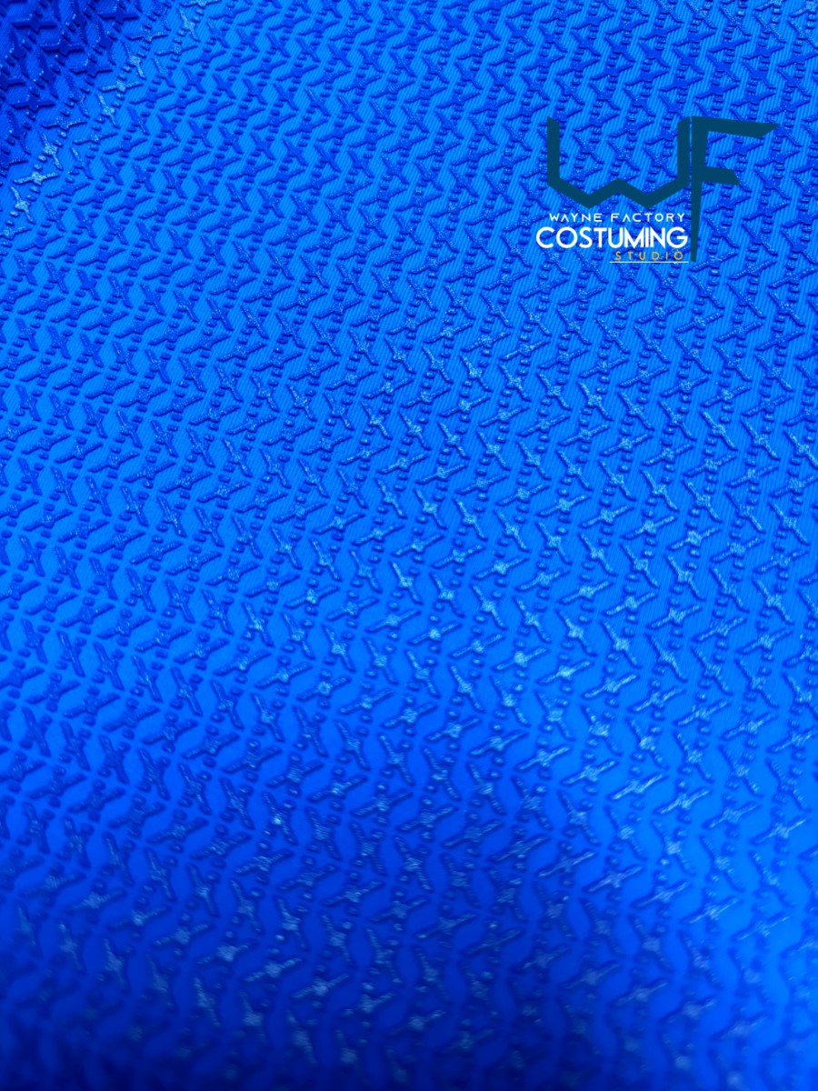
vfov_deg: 67.3
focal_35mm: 26
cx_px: 409
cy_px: 546
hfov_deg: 53.1
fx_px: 819
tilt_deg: -69.9
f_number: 1.6
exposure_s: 1/60
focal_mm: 5.96
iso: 250
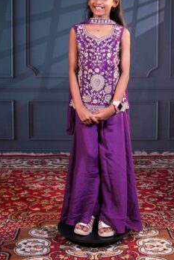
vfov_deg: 30.0
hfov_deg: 20.3
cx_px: 97
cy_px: 101
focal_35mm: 67
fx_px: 485
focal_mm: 35
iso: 640
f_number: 3.5
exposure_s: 1/80
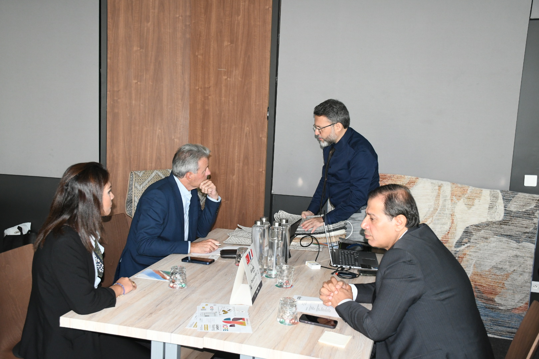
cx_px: 270
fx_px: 584
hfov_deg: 49.6
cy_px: 180
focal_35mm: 39
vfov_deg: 34.2
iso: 1800
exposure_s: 1/60
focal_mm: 26
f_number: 5
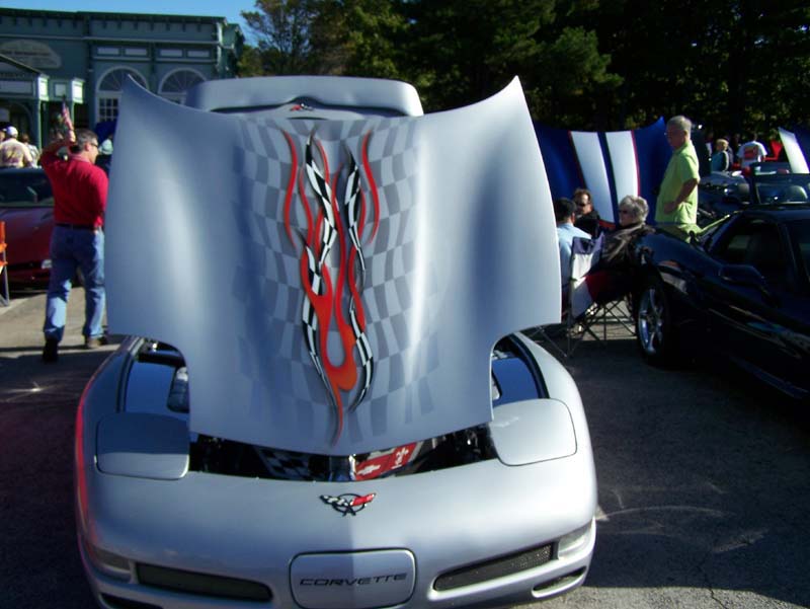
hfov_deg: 49.0
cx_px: 405
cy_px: 304
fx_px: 890
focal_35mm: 38
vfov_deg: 37.8
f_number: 4
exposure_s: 1/1000
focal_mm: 6.3
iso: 80
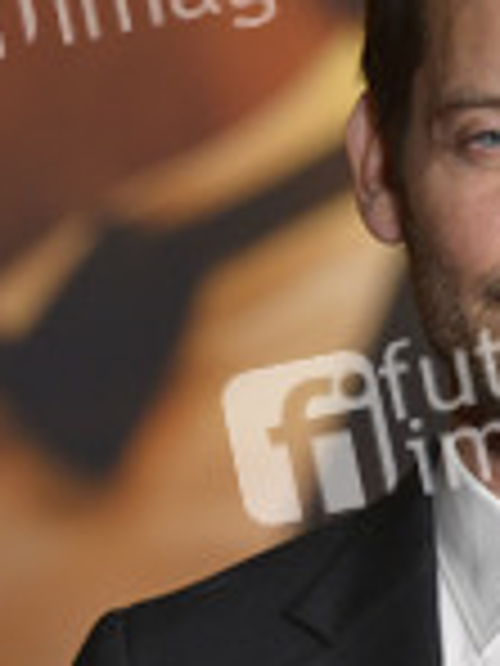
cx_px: 588
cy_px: 644
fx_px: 10015
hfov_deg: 2.9
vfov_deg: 3.8
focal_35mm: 520
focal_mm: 200
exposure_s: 1/320
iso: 2000
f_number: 4.5
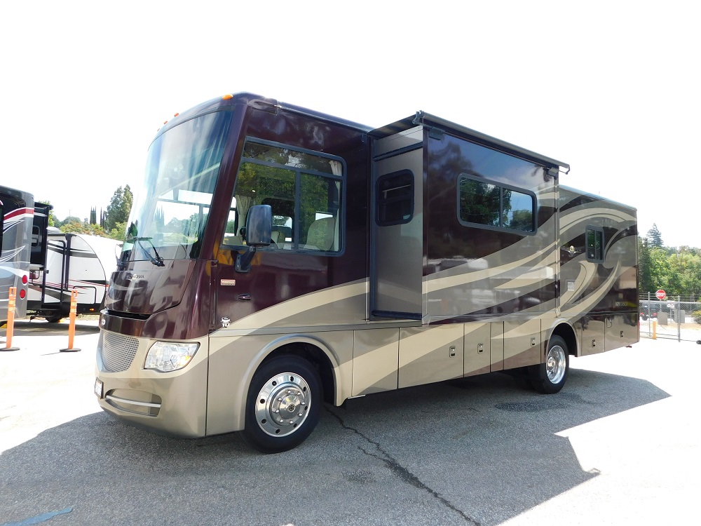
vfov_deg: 58.9
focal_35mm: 23
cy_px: 263
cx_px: 350
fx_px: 466
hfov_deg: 73.9
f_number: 3
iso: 125
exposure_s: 1/500
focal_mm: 4
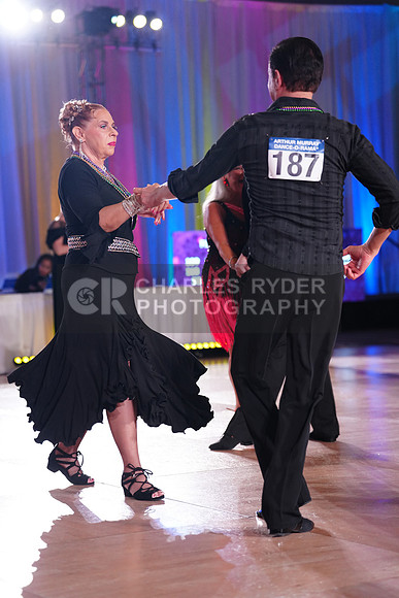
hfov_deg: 15.5
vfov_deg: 23.1
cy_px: 299
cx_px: 200
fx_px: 1462
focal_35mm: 88
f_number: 2.8
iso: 2000
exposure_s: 1/640
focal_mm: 88
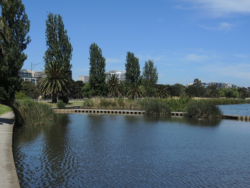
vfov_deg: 33.6
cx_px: 68
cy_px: 102
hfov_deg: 42.7
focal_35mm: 43
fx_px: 311
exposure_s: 1/1600
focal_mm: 6
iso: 80
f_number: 3.2
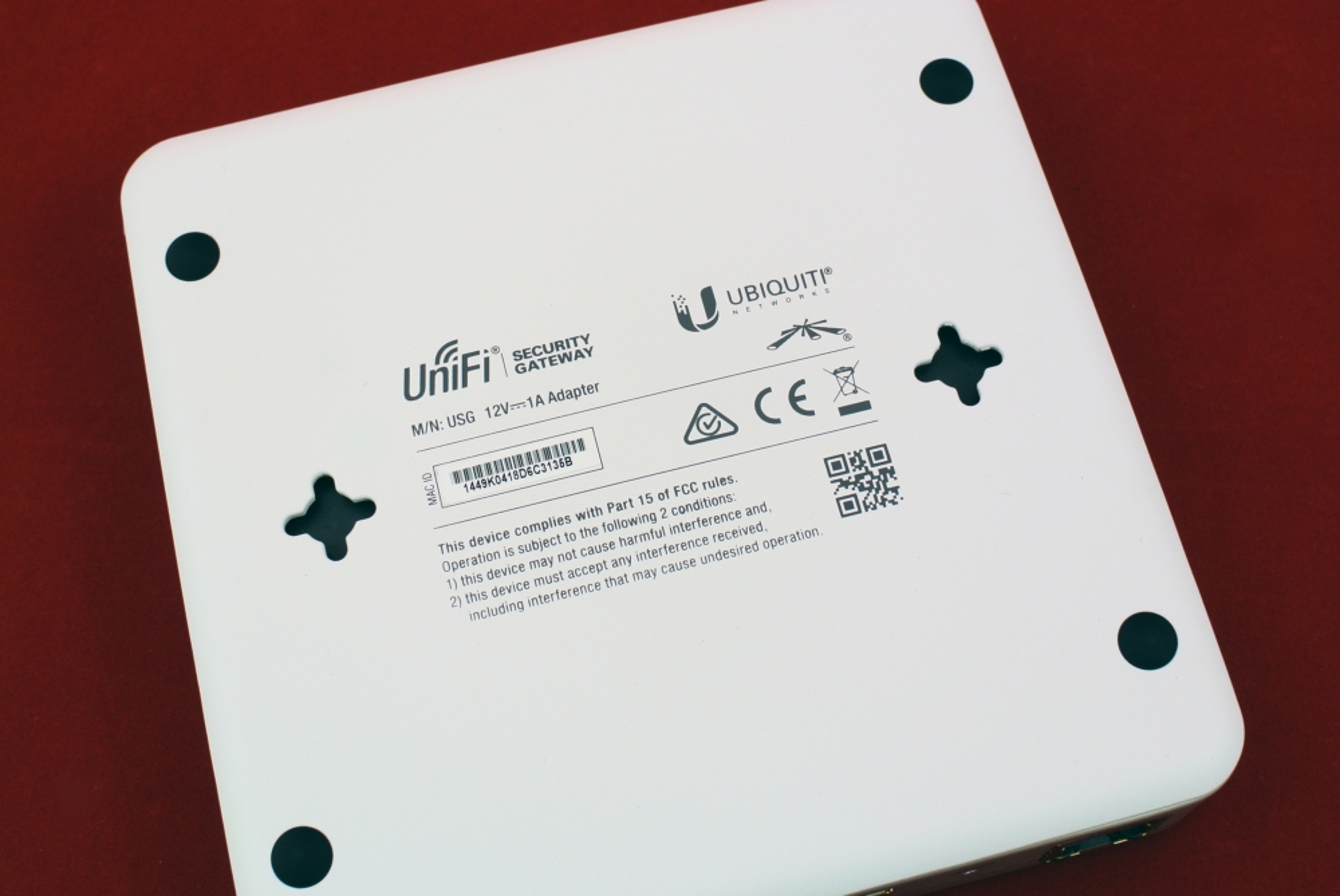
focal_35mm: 49
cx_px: 670
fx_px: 1826
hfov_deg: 40.3
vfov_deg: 27.6
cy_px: 448
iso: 100
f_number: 5.6
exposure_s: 1/4
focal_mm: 18.5
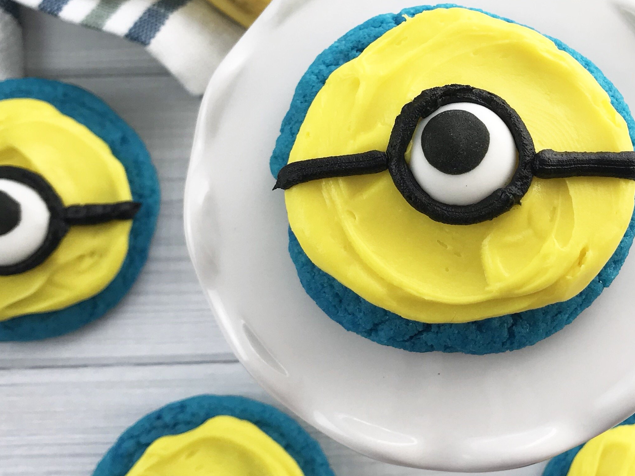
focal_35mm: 55
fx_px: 1009
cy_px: 154
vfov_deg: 26.4
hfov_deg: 34.4
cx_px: 452
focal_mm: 3.99
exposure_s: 1/359
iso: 20
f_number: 1.8
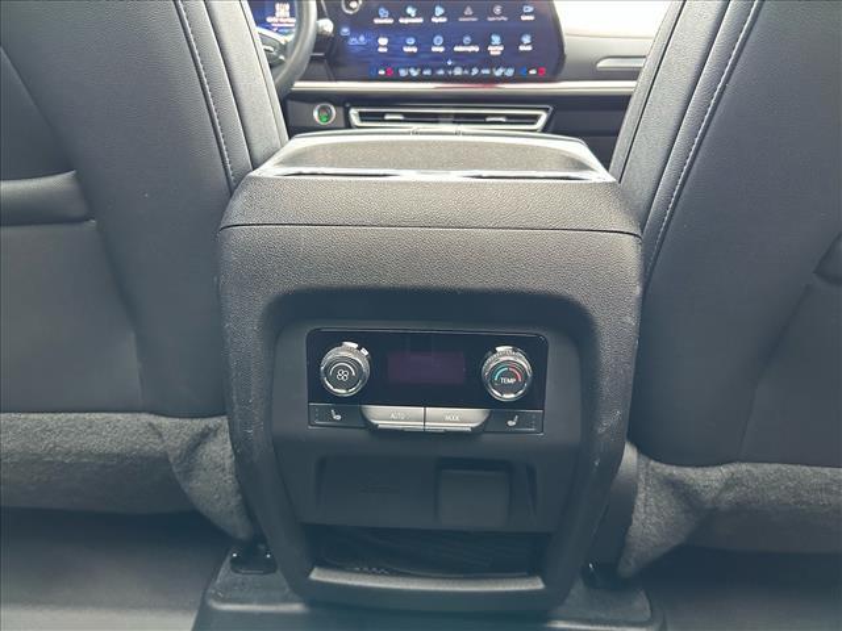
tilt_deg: -17.5
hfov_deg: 67.3
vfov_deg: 53.1
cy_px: 316
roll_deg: -0.1
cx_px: 421
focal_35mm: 26
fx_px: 632
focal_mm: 5.7
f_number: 1.5
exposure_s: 1/60
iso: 400
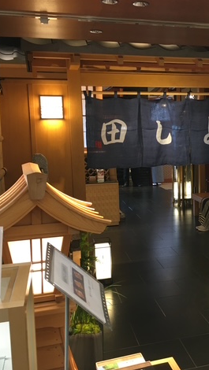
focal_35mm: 43
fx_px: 423
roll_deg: +0.8
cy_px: 182
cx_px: 192
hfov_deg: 26.7
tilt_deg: -7.7
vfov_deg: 47.3
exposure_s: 1/30
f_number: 2.2
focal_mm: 4.15
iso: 80
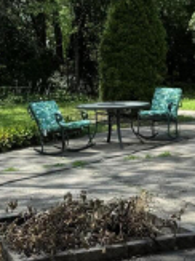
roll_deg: +3.8
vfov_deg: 20.0
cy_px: 148
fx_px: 737
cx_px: 165
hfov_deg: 15.0
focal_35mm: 98
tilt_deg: -5.4
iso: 80
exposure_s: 1/1980
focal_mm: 6.76
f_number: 1.78
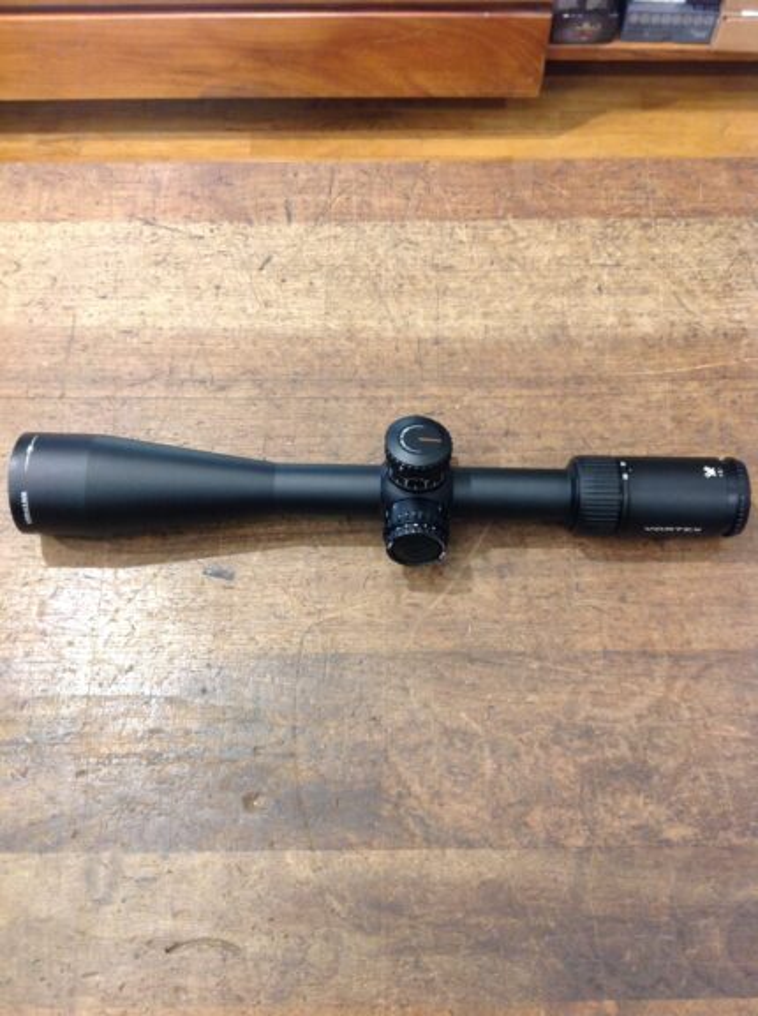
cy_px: 508
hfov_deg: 40.6
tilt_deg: -62.3
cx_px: 379
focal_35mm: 35
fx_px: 1025
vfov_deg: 52.7
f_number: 2.4
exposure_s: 1/17
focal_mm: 4.28
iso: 125
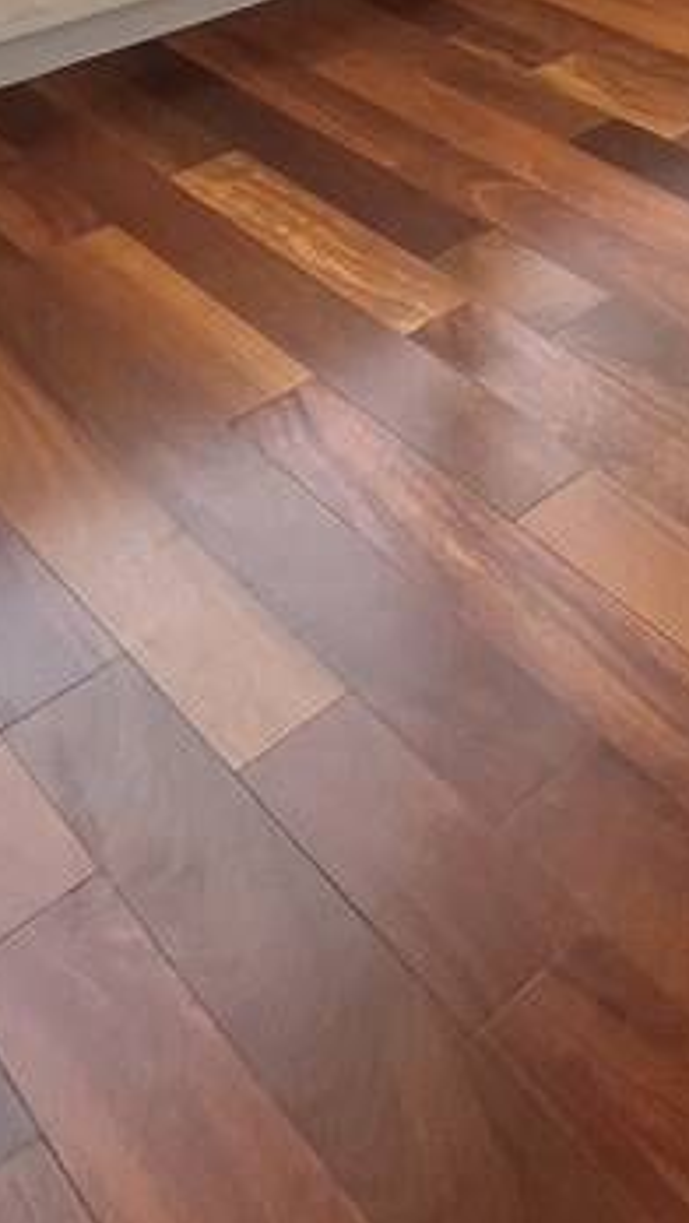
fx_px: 1428
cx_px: 1121
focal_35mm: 44
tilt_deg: -3.5
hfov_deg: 21.3
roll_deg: +1.4
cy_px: -527
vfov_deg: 30.5
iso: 40
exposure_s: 1/99
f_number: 1.8
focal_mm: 1.57
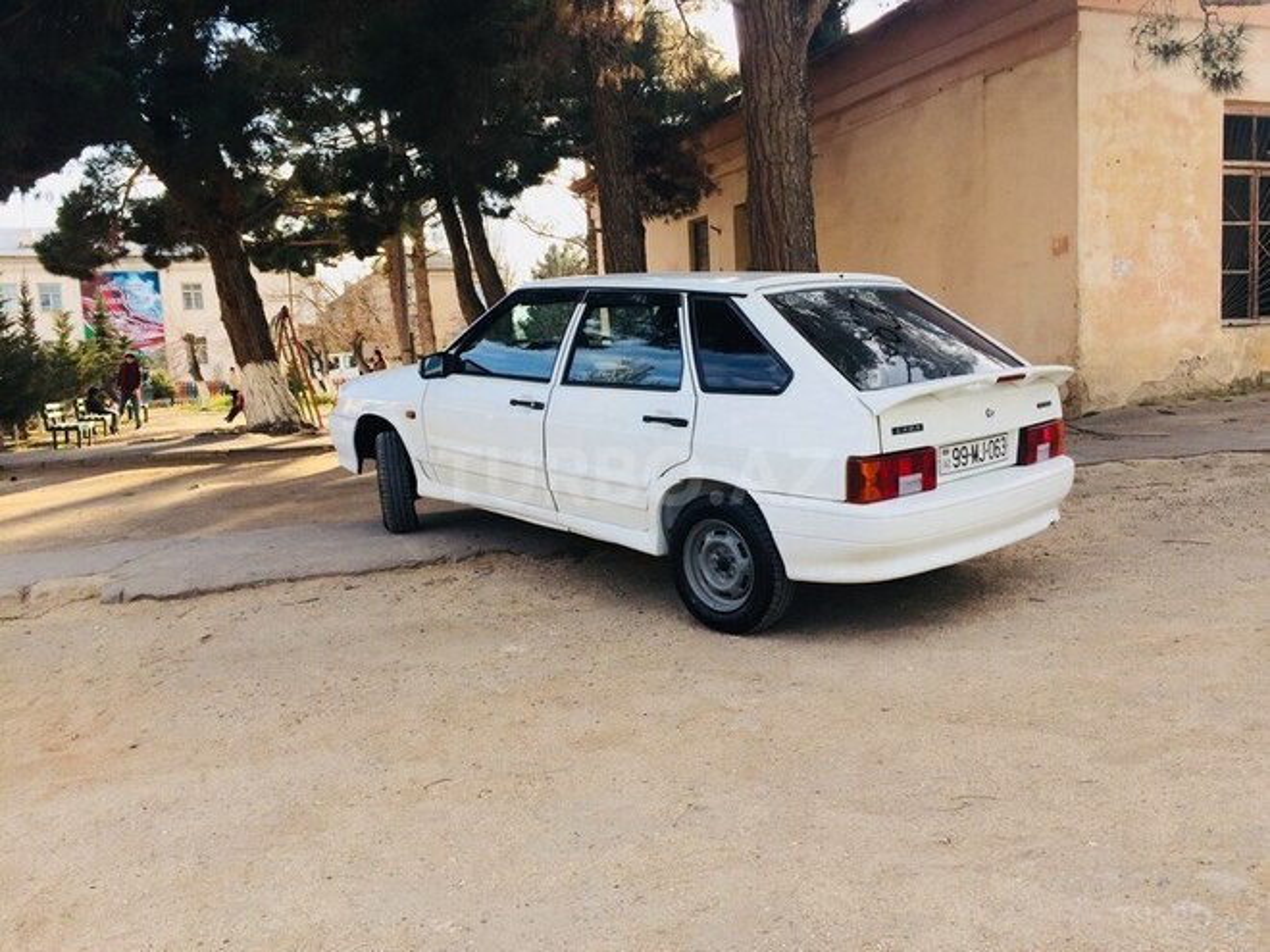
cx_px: 635
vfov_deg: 48.2
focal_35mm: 29
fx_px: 1064
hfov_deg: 61.7
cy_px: 476
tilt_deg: -7.7
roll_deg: +1.1
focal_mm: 4.15
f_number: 2.2
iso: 32
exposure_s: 1/423
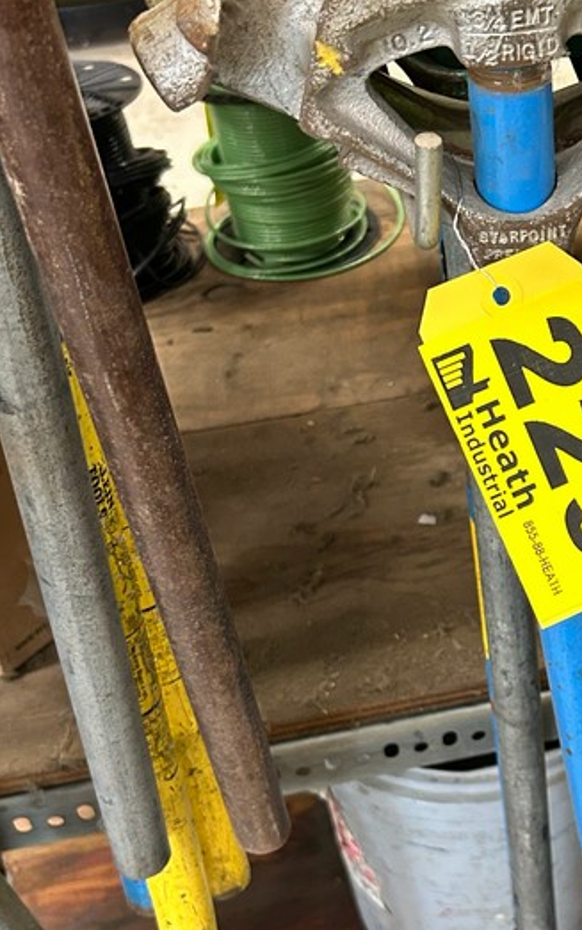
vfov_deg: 37.3
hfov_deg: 23.1
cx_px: 566
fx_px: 1370
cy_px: 576
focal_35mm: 54
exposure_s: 1/60
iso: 320
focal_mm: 5.7
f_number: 1.5
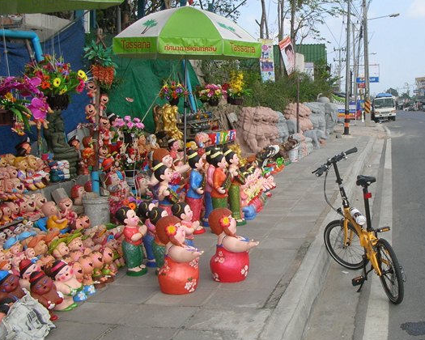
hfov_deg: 35.3
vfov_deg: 29.1
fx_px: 654
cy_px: 145
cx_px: 314
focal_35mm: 52
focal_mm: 5.8
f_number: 5.6
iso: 50
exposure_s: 1/171
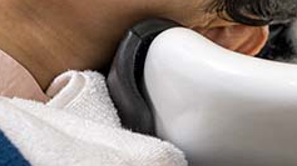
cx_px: 333
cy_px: -171
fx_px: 3676
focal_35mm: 467
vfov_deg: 2.6
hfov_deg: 4.6
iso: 1000
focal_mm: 110
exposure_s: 1/200
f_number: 4.5
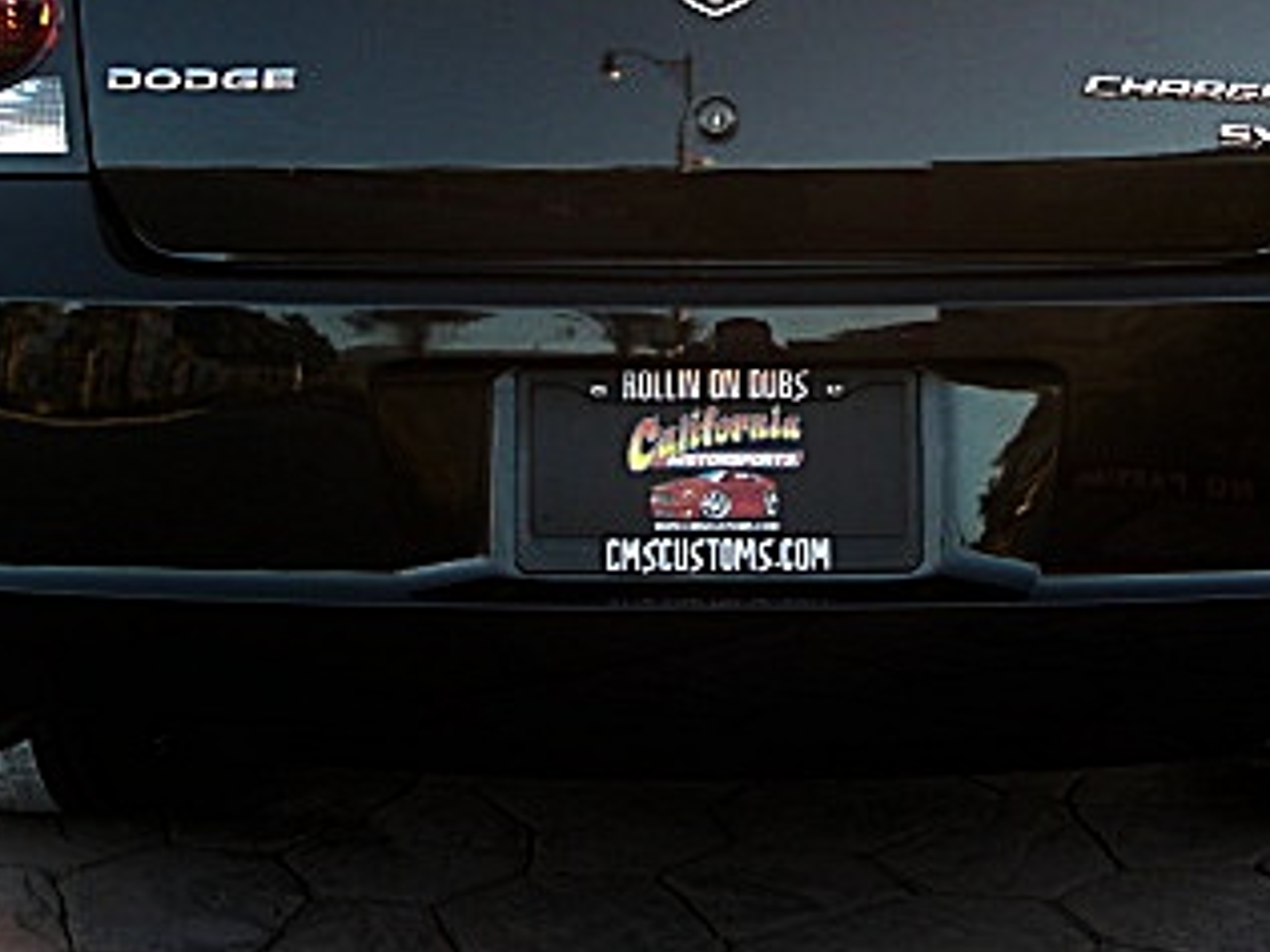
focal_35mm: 73
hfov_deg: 26.6
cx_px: 739
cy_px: 253
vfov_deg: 20.0
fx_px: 2678
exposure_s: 1/80
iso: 100
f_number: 2.8
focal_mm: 6.3
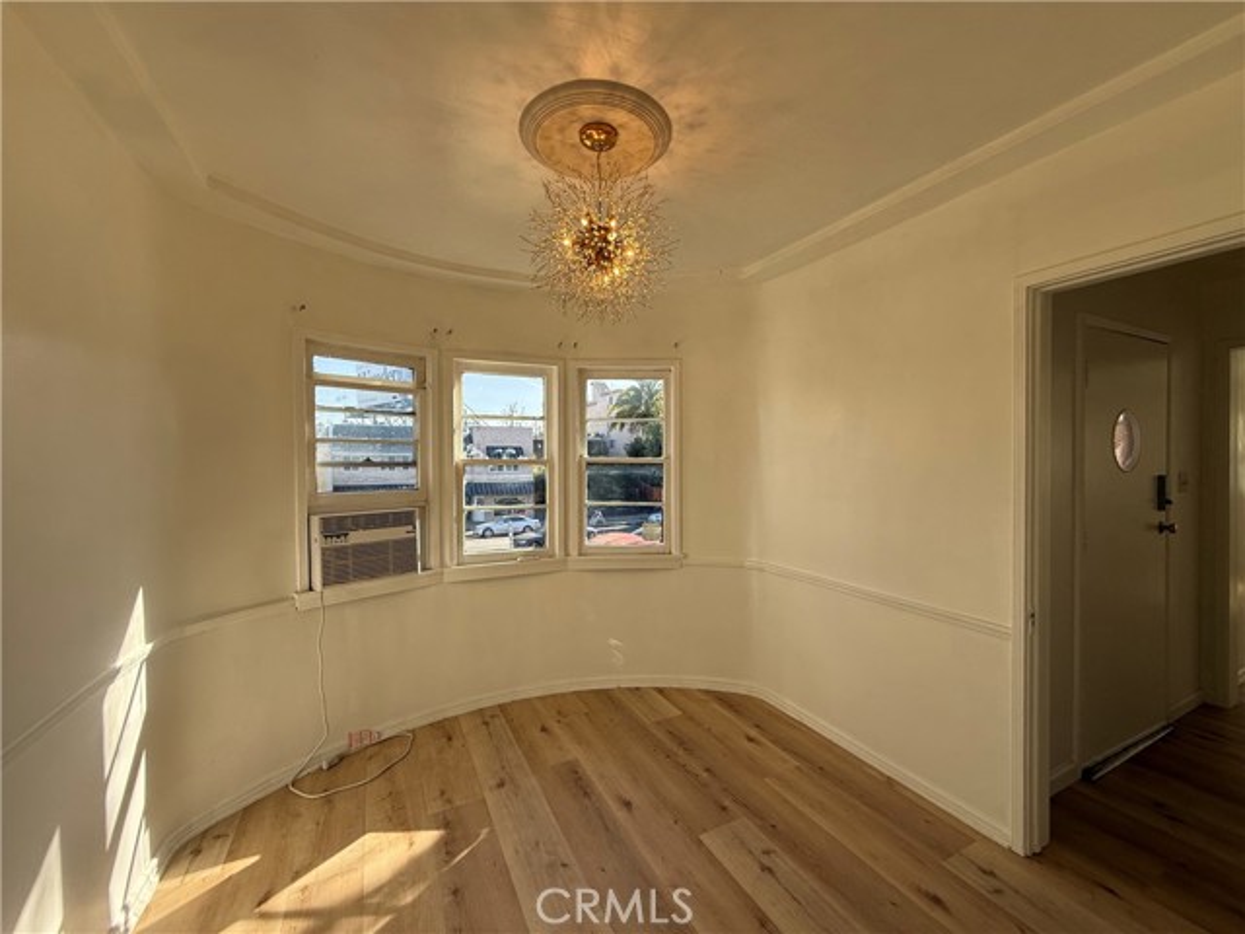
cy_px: 467
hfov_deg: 102.1
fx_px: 504
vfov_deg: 85.7
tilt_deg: -0.9
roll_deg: +0.5
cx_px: 622
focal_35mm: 14
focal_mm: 2.22
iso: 64
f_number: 2.2
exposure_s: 1/820
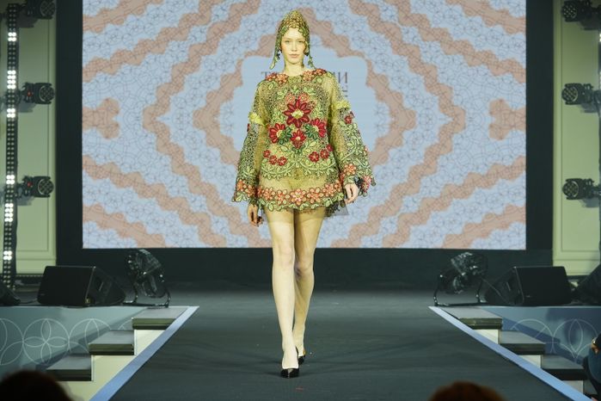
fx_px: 1586
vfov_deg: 14.4
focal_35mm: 95
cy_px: 200
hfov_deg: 21.5
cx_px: 300
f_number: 5
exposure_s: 1/320
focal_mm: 95
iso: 400
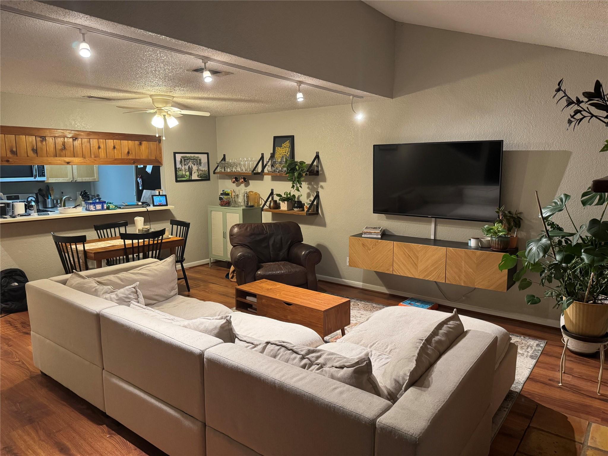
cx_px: 304
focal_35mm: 24
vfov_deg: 56.8
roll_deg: -0.1
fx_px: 422
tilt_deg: -8.7
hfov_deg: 71.6
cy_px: 228
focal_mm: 6.76
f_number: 1.78
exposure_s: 1/60
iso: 500
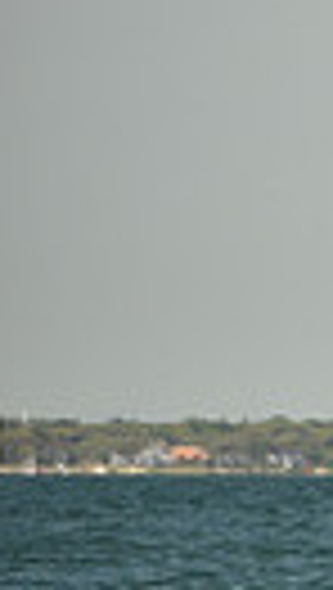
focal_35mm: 928
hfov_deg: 1.3
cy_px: 394
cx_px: 1282
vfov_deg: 2.3
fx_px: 14521
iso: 250
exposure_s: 1/800
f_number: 5.6
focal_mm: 200
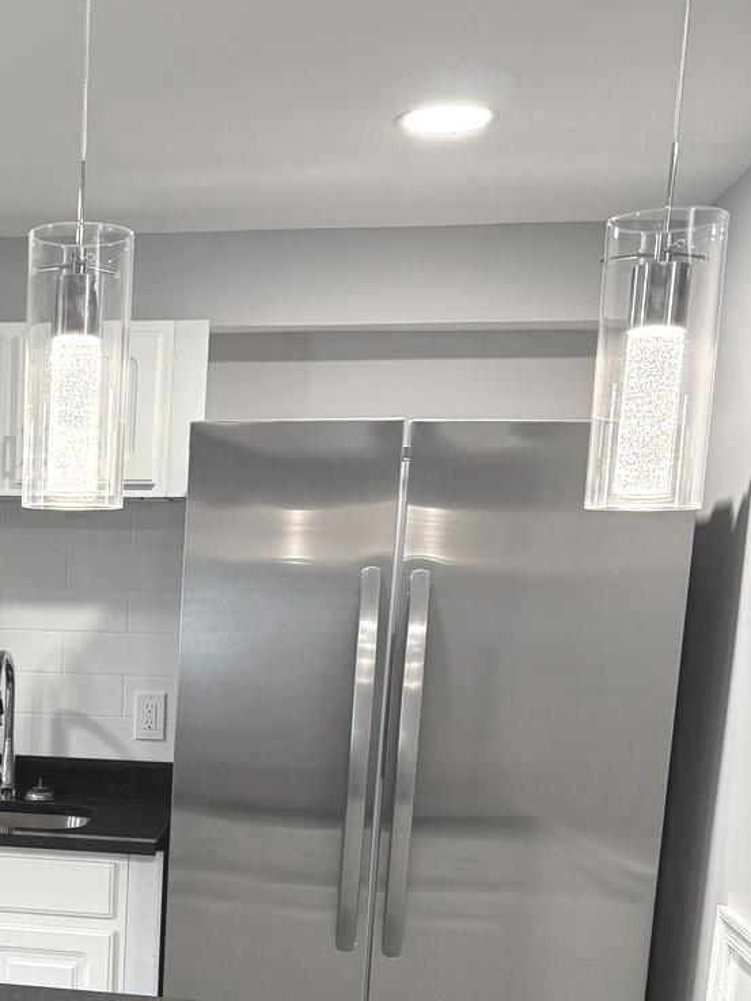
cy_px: 827
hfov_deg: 27.4
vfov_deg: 36.6
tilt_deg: -7.8
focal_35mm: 50
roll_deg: -1.6
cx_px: 0
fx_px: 1446
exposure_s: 1/120
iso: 250
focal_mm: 6.76
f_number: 1.78
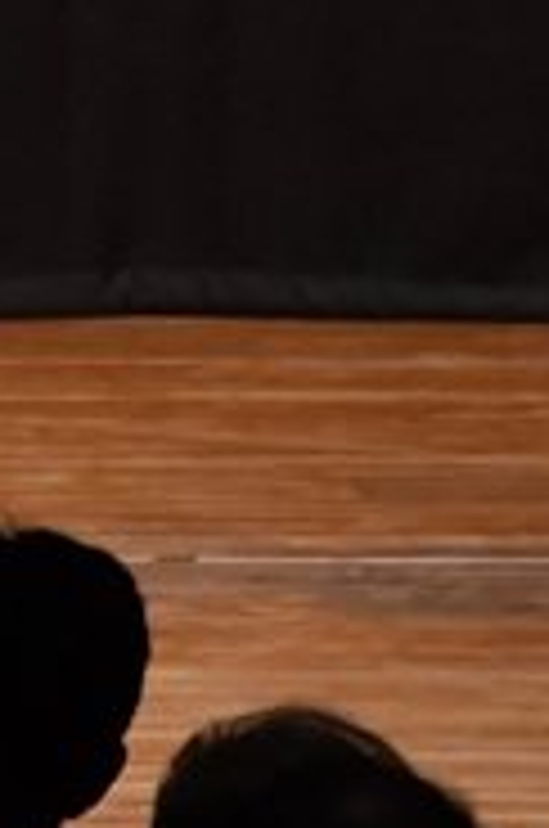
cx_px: -1150
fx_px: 23235
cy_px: -112
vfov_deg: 2.0
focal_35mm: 1012
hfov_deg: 1.3
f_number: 5.6
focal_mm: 160
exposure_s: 1/400
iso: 8000
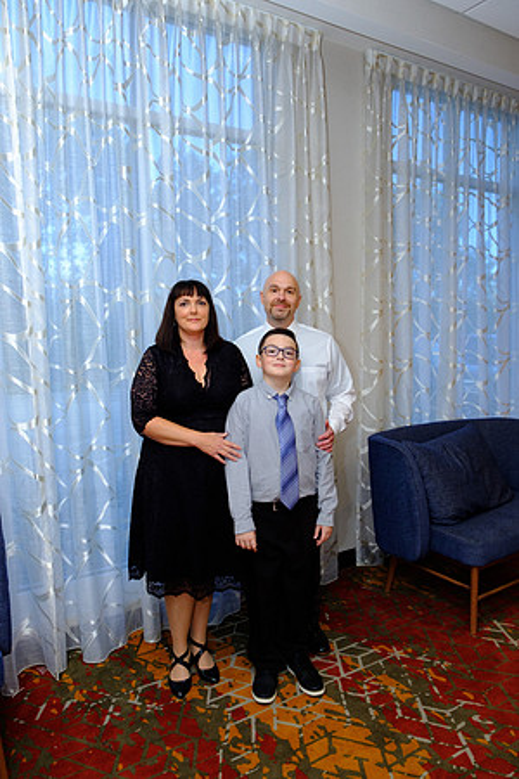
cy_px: 390
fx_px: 584
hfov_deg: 47.9
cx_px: 260
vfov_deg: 67.4
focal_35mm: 27
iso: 1600
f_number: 5.6
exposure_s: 1/125
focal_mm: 18
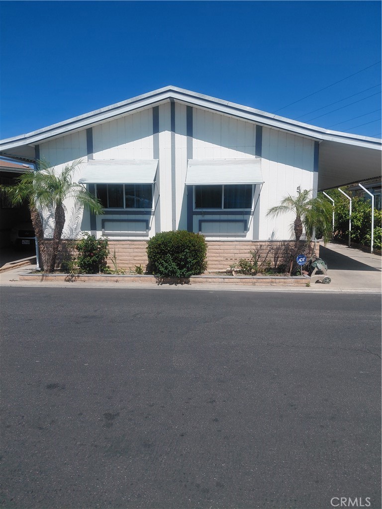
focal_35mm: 25
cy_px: 254
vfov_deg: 69.4
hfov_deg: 54.9
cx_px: 191
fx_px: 368
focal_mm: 4.69
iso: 50
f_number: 1.8
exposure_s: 1/4472
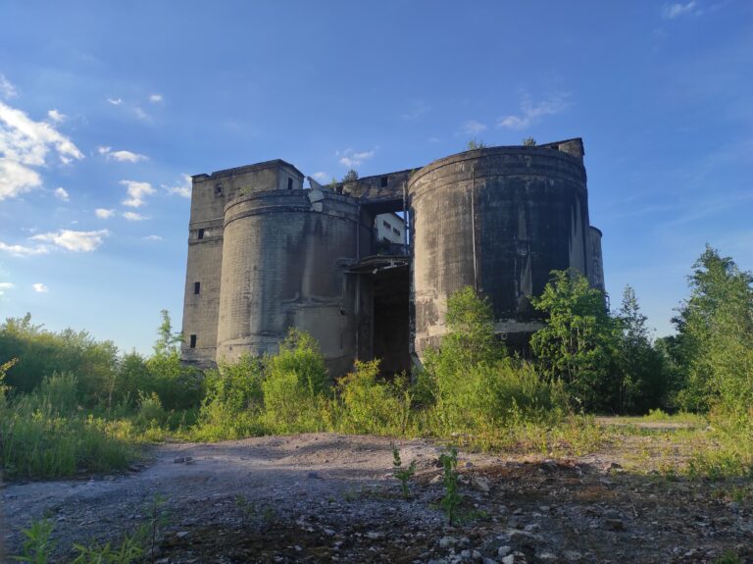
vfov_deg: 54.8
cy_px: 282
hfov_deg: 69.4
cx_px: 376
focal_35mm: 25
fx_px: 543
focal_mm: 5.43
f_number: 1.89
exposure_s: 1/1680
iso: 100
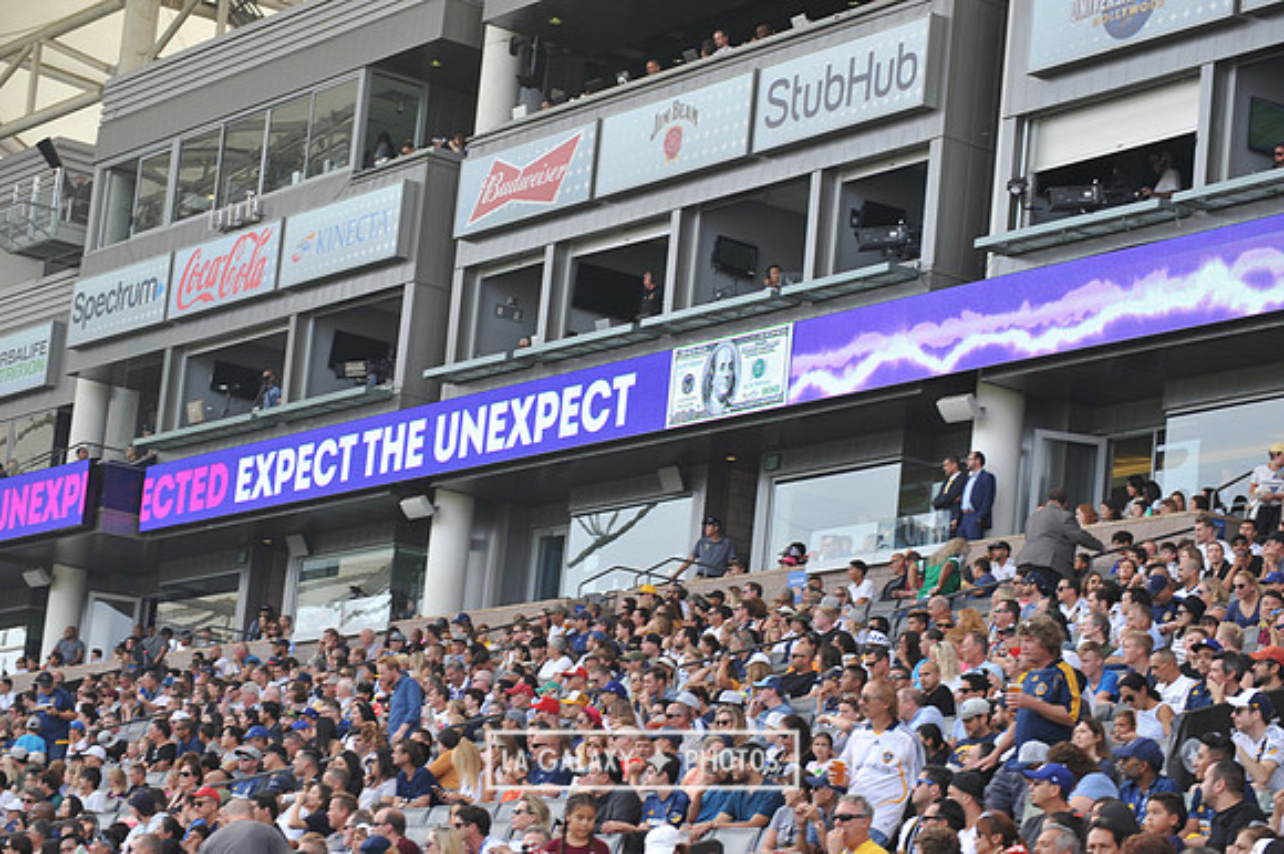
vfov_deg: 12.4
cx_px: 642
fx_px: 3921
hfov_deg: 18.6
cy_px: 427
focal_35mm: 110
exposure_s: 1/200
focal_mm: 110
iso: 200
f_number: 7.1
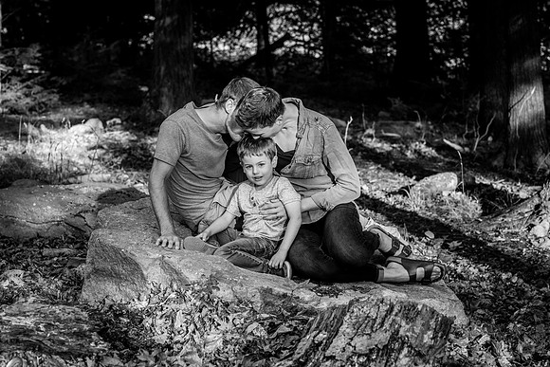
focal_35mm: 85
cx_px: 275
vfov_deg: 16.1
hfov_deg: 23.9
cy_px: 184
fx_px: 1299
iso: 1000
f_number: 5.6
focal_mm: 85
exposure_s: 1/250
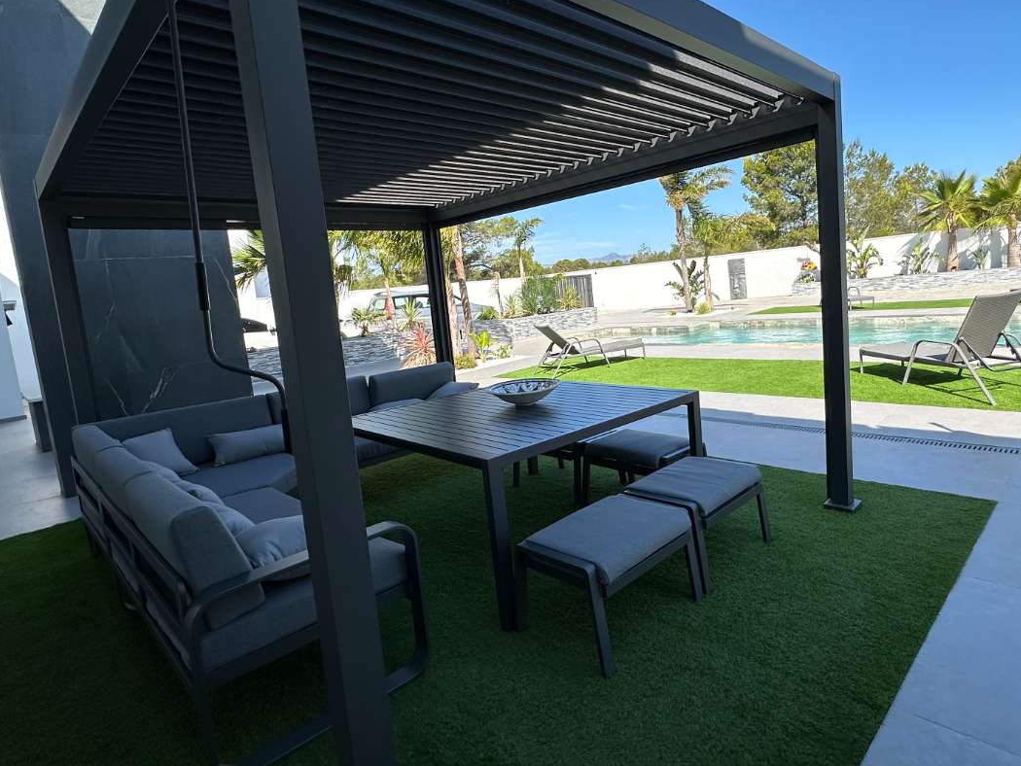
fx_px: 590
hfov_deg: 81.5
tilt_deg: -6.3
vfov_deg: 65.9
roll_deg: +5.6
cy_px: 354
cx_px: 559
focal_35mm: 20
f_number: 2.2
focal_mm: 2.22
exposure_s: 1/1531
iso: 50
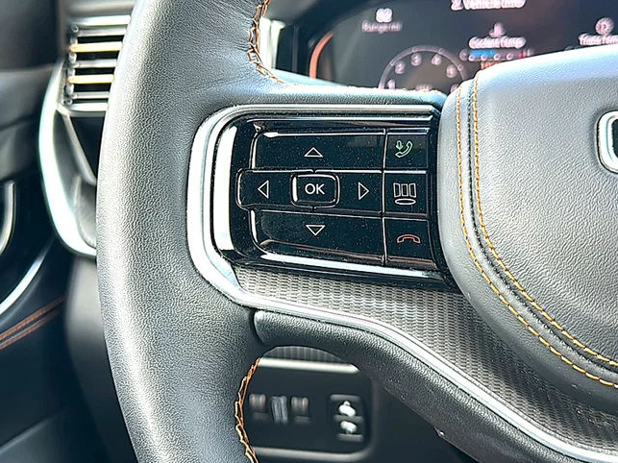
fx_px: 660
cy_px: 215
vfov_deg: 38.6
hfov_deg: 50.1
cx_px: 314
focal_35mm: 37
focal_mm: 6.86
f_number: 1.78
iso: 80
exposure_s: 1/60
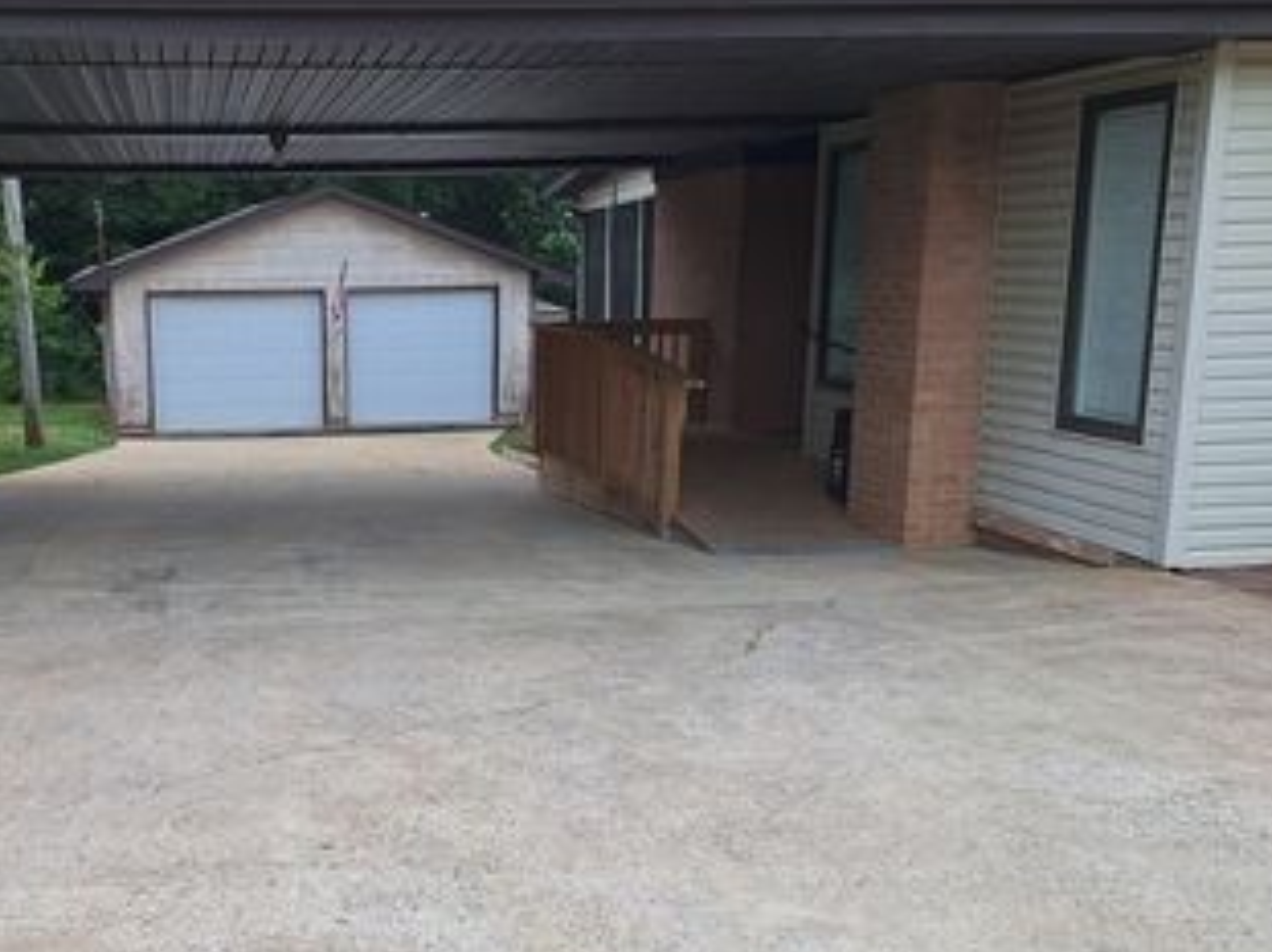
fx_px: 1359
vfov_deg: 38.6
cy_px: 525
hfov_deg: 48.4
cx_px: 331
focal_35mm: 37
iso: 40
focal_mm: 5.54
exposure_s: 1/2119
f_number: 1.8
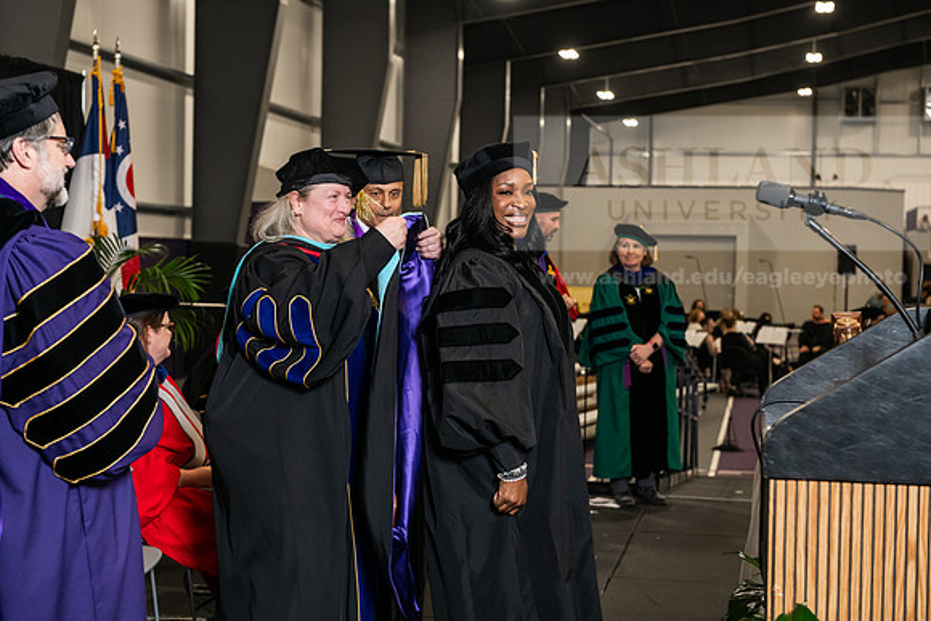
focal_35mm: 62
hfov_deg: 32.4
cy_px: 310
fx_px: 1604
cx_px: 466
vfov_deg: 21.9
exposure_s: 1/200
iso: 2000
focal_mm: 62
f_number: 5
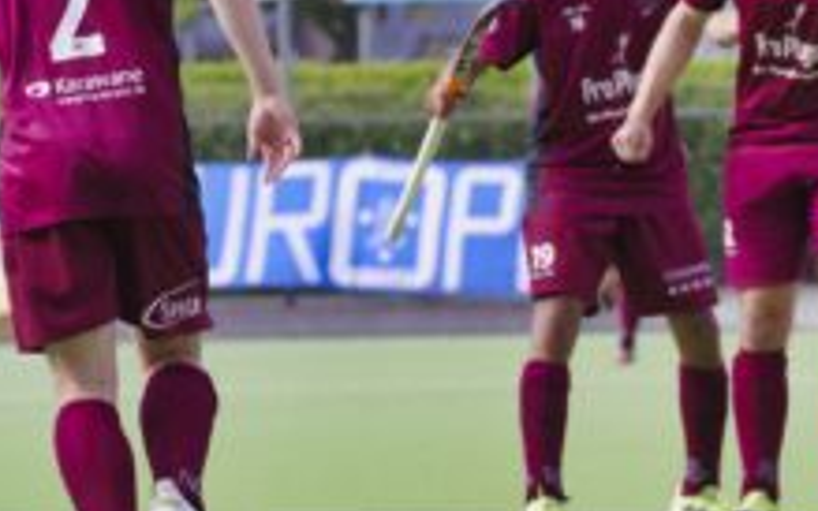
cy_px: -15
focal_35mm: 488
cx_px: 844
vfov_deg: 2.7
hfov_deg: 4.3
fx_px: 10882
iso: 1600
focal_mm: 210
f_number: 8
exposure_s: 1/1600
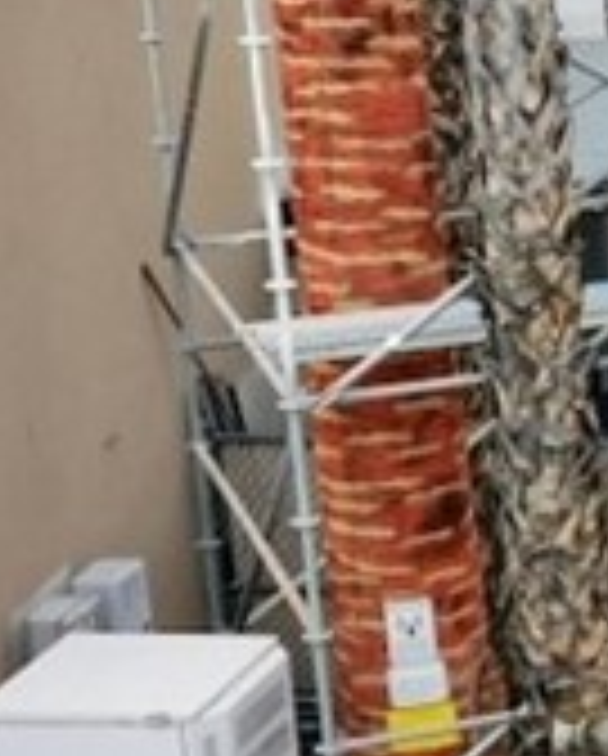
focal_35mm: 160
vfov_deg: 12.0
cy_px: 374
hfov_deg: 8.4
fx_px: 3589
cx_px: 1720
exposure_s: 1/400
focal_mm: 10.26
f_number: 5.6
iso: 100
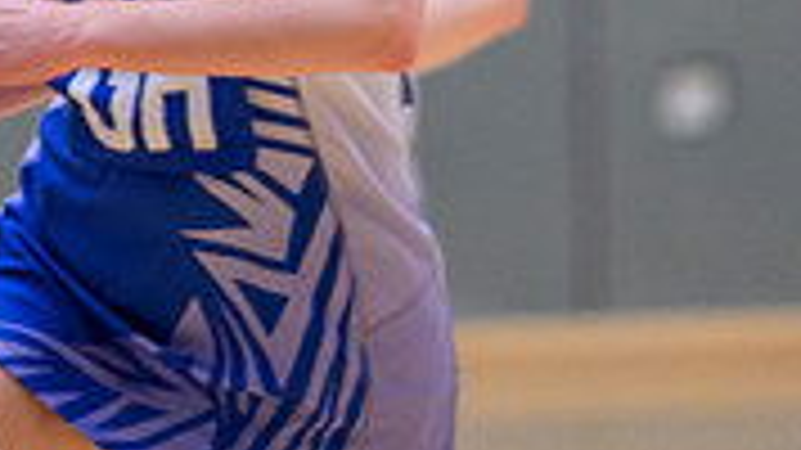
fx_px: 22549
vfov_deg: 1.1
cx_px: -149
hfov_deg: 2.0
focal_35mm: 1062
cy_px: -880
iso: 3200
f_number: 3.2
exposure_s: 1/1600
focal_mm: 200
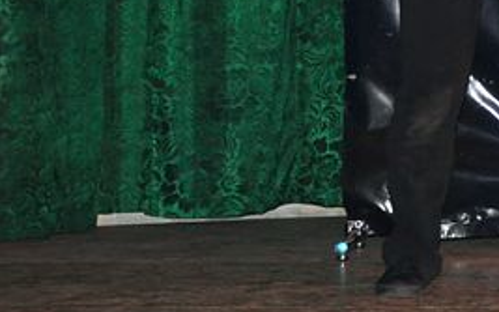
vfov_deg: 6.4
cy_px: -126
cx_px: 581
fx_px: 2775
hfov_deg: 10.1
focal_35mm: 204
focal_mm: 42
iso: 1000
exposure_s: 1/60
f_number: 4.8
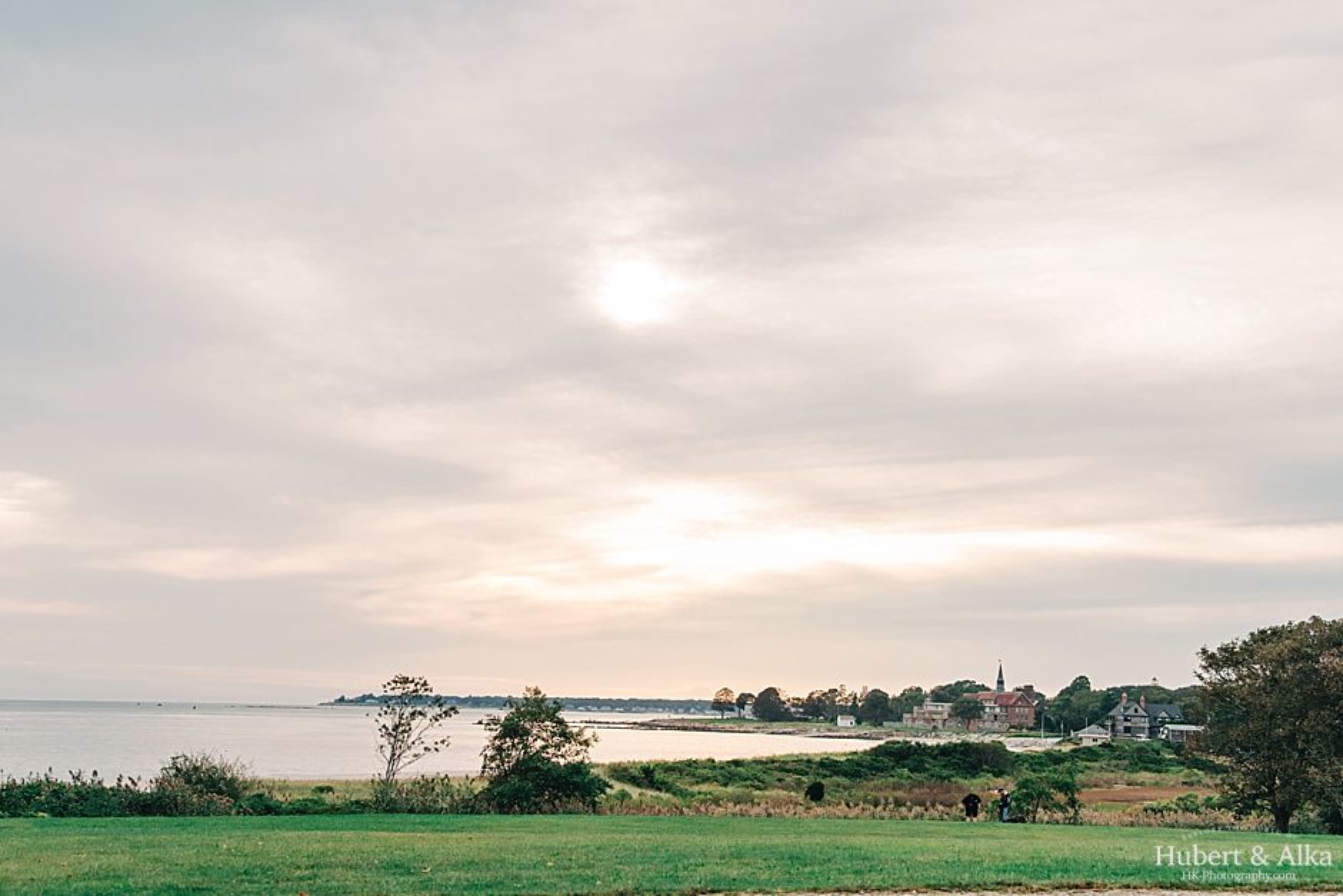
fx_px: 2985
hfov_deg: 25.4
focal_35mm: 80
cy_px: 448
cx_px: 672
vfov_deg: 17.1
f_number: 6.3
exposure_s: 1/320
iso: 400
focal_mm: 80
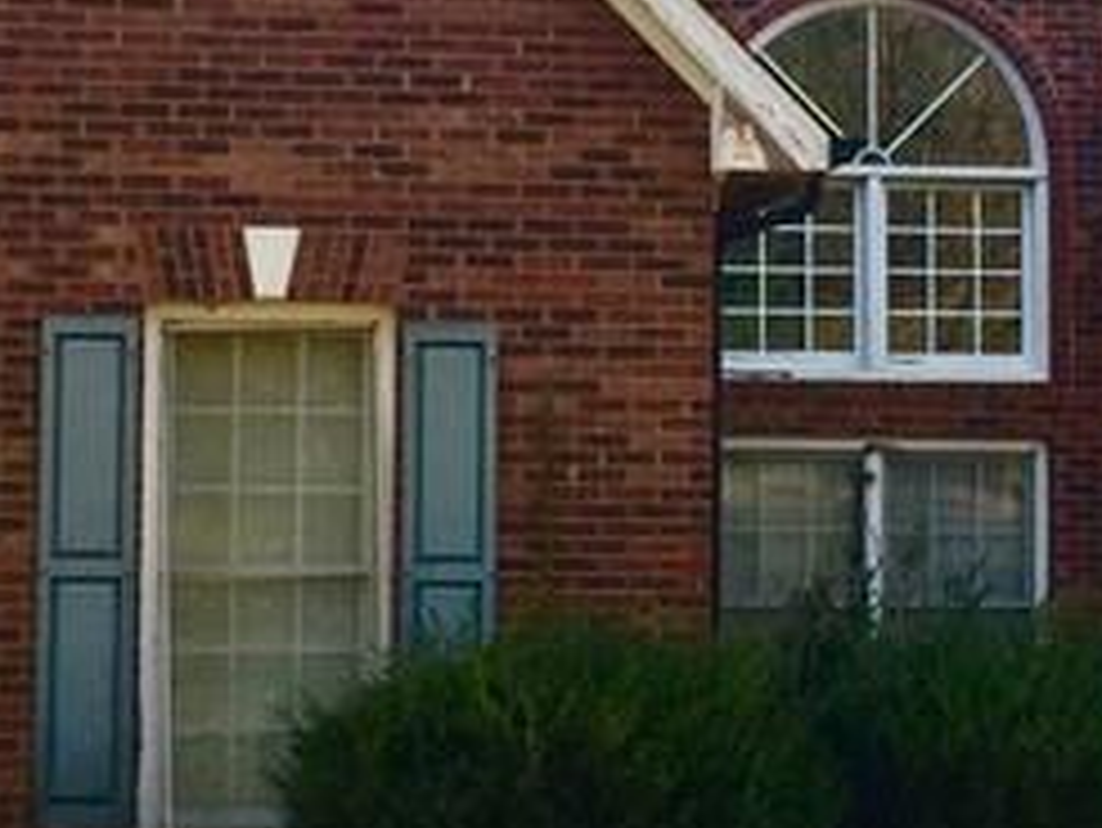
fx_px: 3854
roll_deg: -1.9
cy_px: 356
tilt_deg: +4.0
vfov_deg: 12.3
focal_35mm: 121
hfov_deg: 16.2
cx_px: 733
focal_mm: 4.15
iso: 32
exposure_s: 1/746
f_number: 2.2
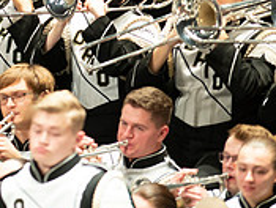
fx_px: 7614
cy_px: -44
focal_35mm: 953
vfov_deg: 1.6
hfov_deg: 2.1
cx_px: -123
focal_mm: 300
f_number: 2.8
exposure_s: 1/500
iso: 3200
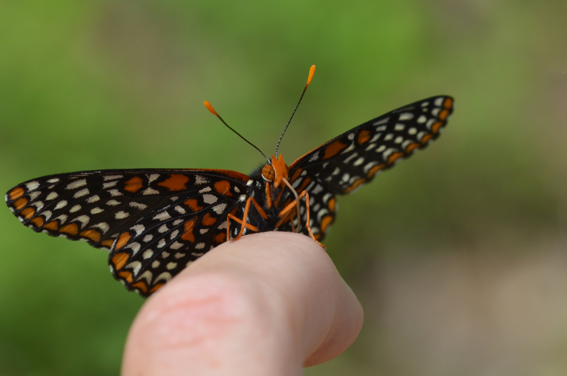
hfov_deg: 13.1
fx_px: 2475
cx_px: 284
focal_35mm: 158
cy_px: 188
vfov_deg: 8.7
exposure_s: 1/500
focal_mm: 105
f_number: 13
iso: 1000
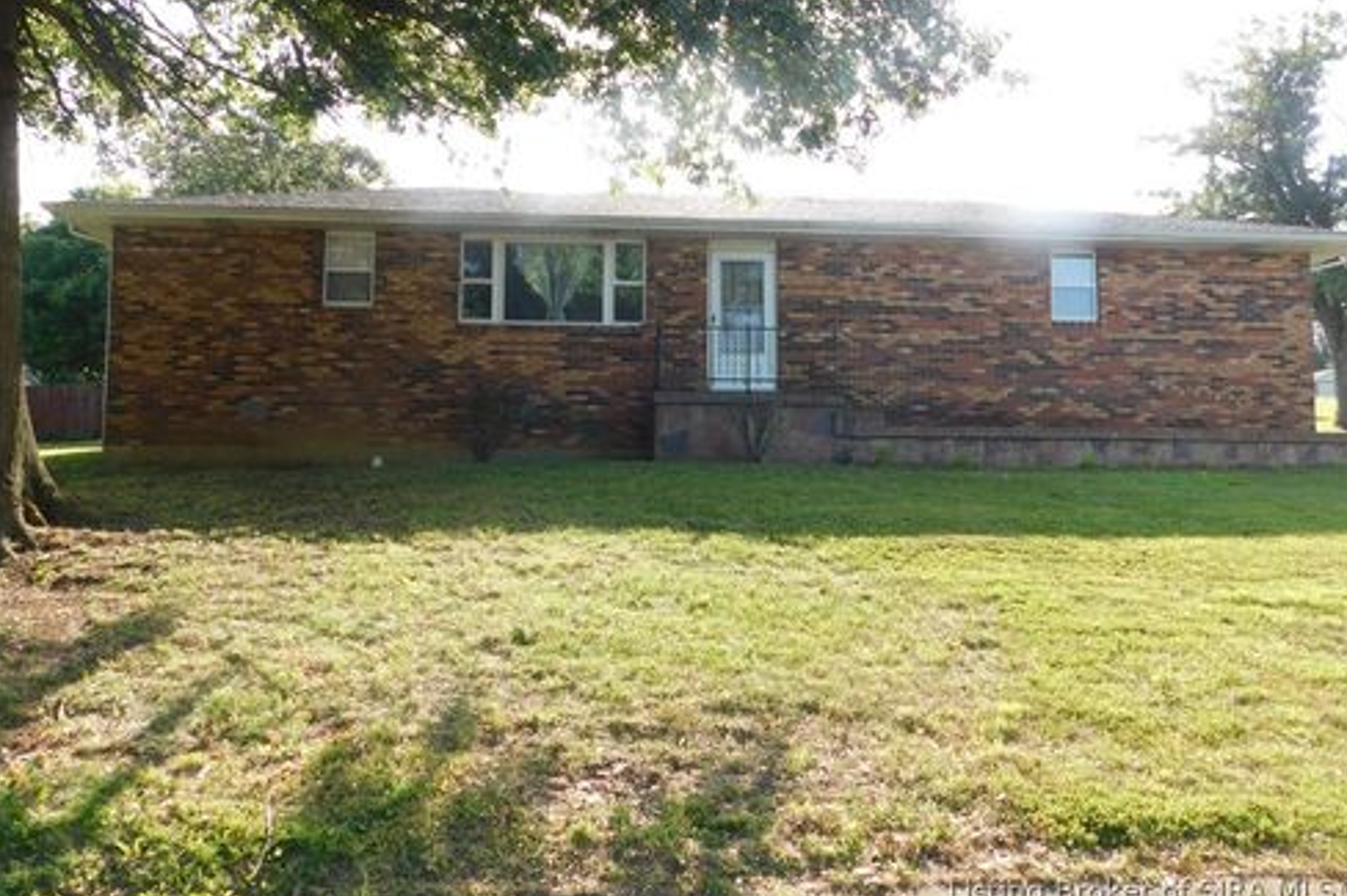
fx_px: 1197
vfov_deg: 41.0
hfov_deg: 58.7
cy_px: 396
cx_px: 682
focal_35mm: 32
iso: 125
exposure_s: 1/320
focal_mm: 5.3
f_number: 3.2
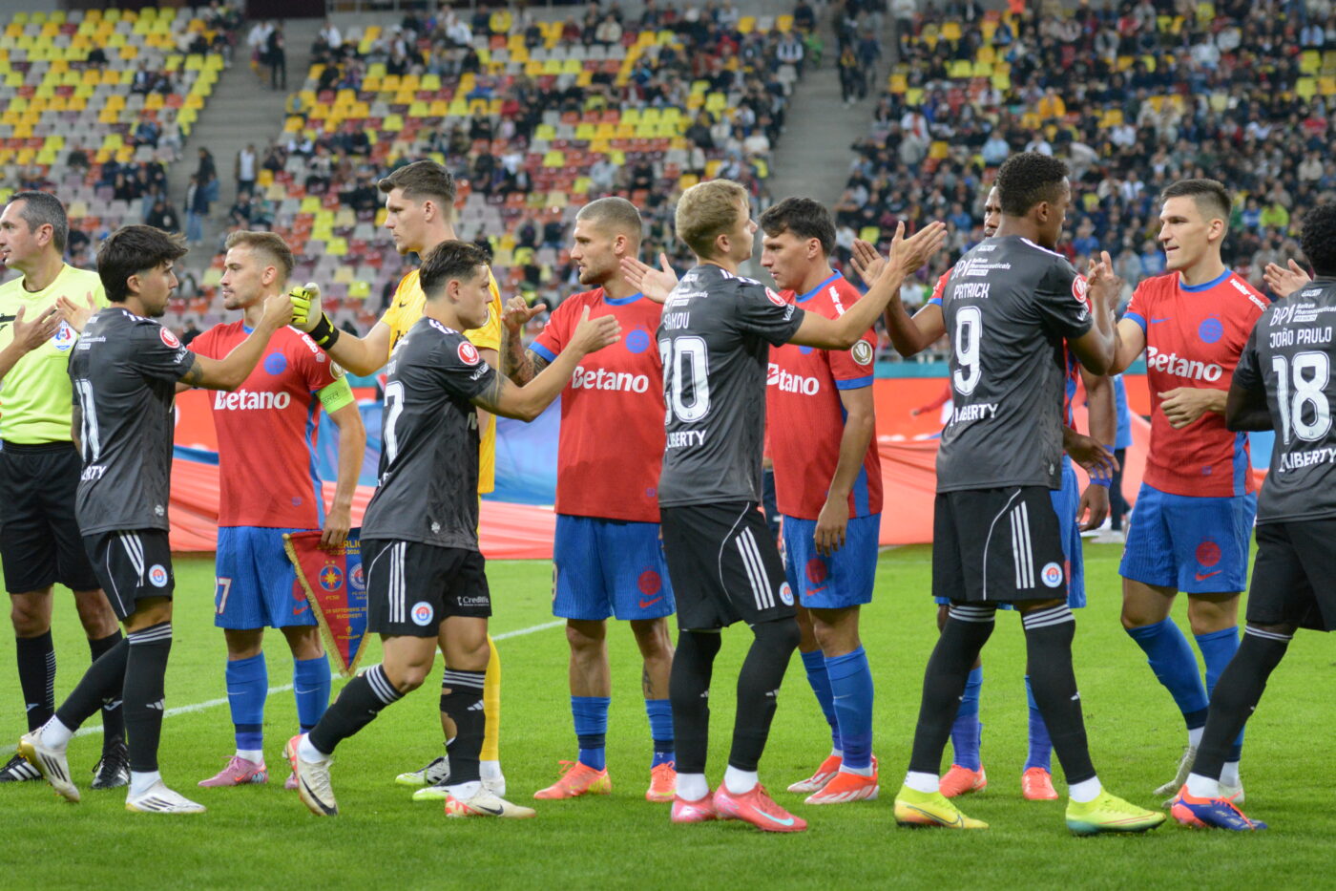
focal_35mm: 105
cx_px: 668
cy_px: 446
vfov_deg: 13.0
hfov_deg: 19.5
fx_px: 3896
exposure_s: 1/1000
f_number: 2.8
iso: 2500
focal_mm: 70
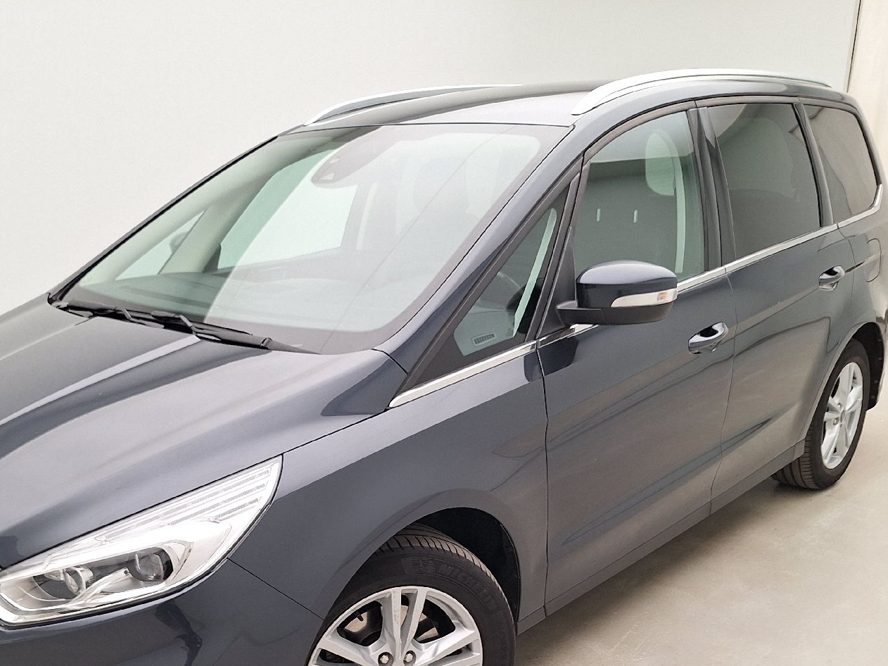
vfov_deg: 39.5
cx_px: 390
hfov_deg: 52.5
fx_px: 898
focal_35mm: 35
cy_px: 503
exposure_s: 1/100
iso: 50
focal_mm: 5.54
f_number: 1.8
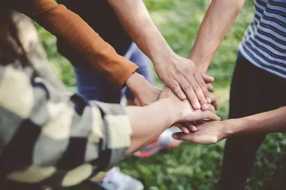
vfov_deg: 25.5
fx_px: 421
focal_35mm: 53
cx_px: 143
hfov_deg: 37.5
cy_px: 95
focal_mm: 35
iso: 100
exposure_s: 1/600
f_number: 1.4
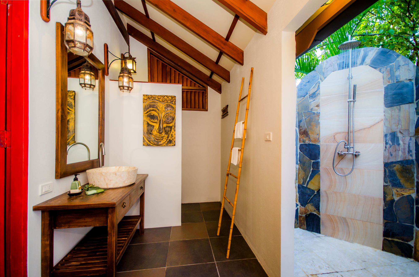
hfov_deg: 100.5
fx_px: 174
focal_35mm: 15
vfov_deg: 77.1
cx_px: 210
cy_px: 138
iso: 320
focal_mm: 10
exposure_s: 1/100
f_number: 4
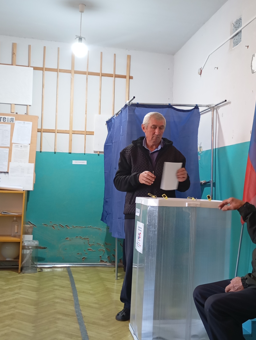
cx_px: 168
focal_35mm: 46
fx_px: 453
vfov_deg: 41.2
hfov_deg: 31.4
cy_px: 177
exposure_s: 1/33.3
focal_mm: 4.27
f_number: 1.8
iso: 1046
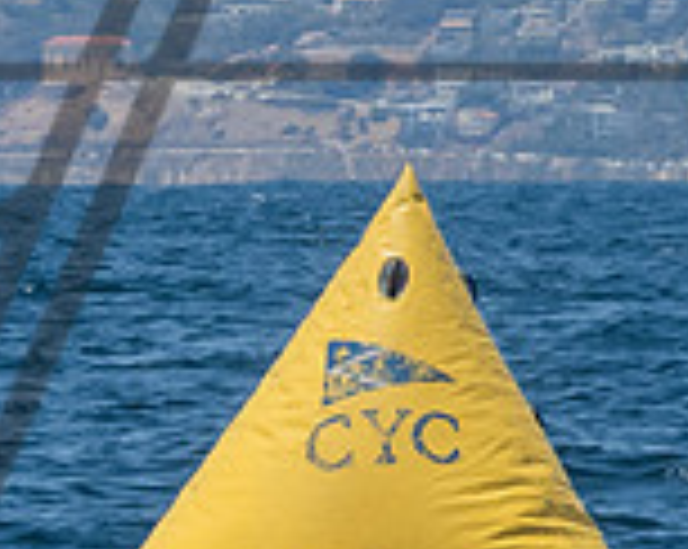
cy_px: 536
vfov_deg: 1.3
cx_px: -892
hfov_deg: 1.6
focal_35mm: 1212
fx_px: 24647
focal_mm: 165
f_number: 14
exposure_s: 1/800
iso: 640
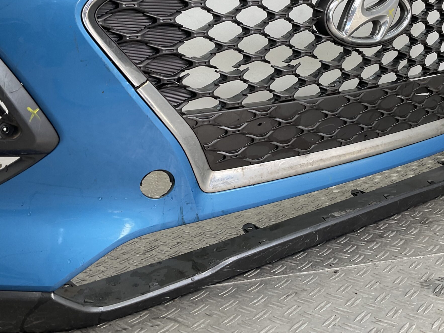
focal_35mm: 42
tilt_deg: -6.7
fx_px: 539
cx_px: 261
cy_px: 101
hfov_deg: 44.6
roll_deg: +3.7
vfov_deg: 33.9
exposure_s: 1/102
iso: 16
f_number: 1.8
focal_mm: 3
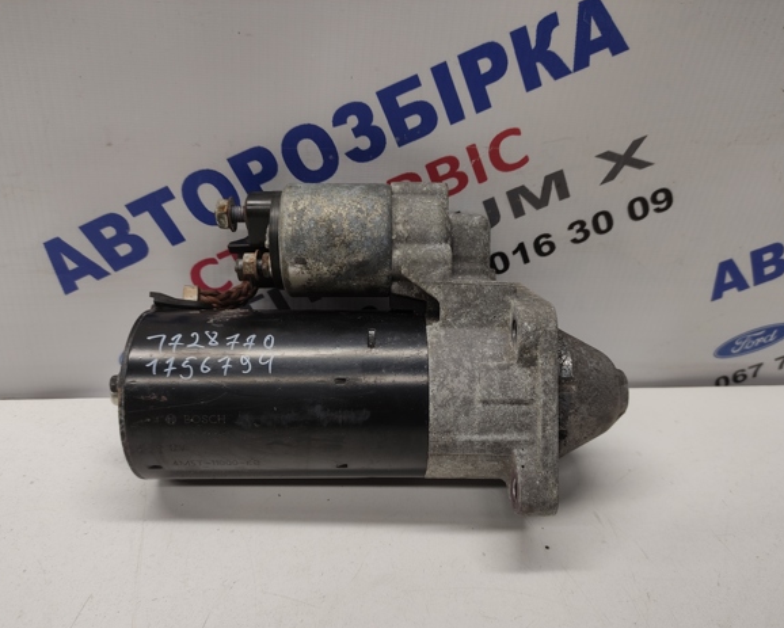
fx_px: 627
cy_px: 323
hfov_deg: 64.0
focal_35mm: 27
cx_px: 392
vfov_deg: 53.2
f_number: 1.89
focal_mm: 5.43
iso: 101
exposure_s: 1/100
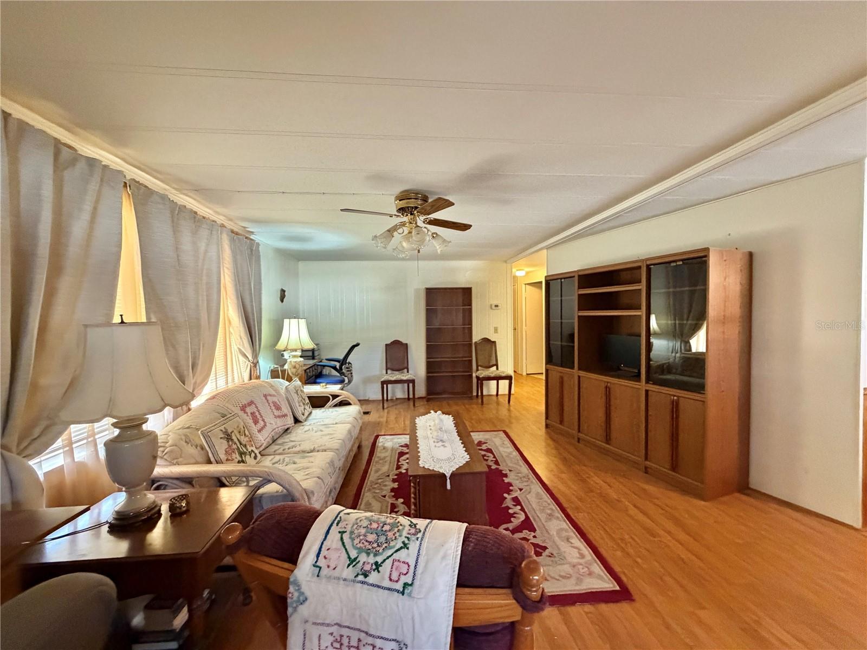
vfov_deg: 85.7
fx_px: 351
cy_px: 325
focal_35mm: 14
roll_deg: +1.0
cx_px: 434
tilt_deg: -2.2
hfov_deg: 102.1
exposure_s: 1/60
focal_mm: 2.22
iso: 640
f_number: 2.2
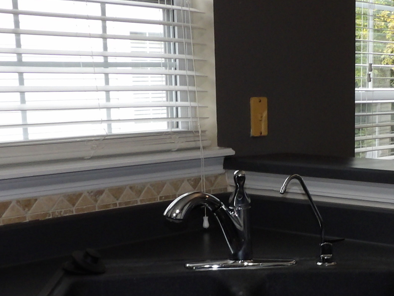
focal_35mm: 71
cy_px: 285
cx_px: 313
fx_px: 808
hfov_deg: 26.9
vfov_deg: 20.2
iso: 200
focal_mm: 4.3
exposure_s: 1/33
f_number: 3.2
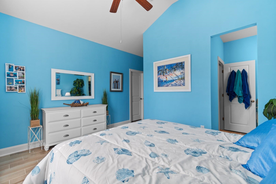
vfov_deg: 77.3
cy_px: 92
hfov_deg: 100.4
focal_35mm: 15
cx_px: 138
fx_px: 115
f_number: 4.5
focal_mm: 10
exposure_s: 1/30
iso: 100
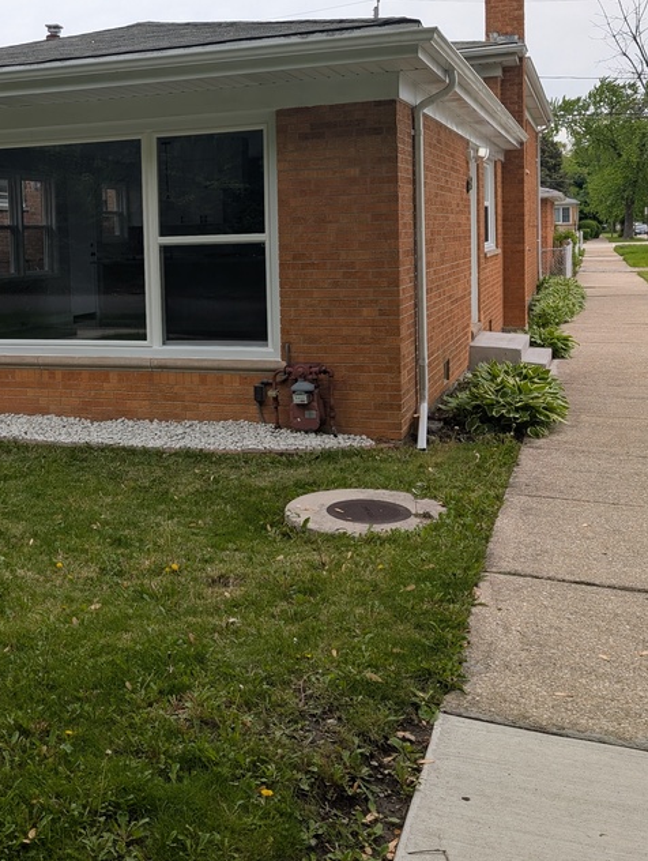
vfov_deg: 45.1
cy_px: 294
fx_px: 1021
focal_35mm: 41
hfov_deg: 34.0
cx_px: 118
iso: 23
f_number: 1.68
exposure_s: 1/667
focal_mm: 6.9
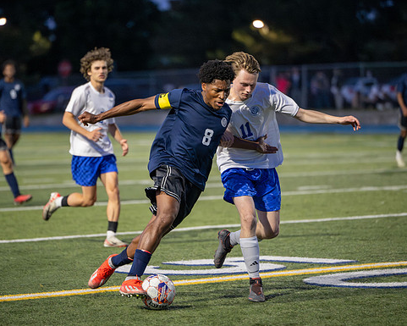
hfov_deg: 9.4
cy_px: 163
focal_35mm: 206
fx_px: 2482
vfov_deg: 7.5
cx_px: 168
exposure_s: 1/800
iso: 6400
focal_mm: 180
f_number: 2.8
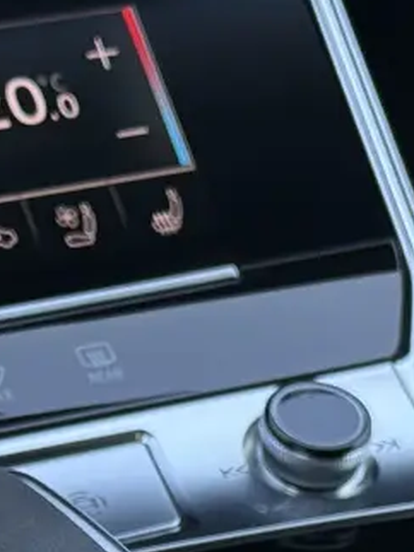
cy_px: 851
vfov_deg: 9.0
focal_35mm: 214
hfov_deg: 6.9
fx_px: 3415
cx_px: 286
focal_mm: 6.76
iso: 64
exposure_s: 1/237
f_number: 1.78
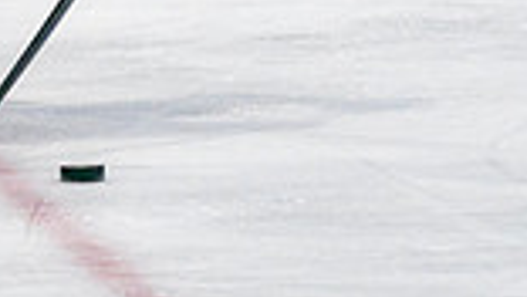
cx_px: -59
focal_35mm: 612
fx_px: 8558
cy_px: -265
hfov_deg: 3.5
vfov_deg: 2.0
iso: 500
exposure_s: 1/640
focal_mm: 90
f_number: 2.8
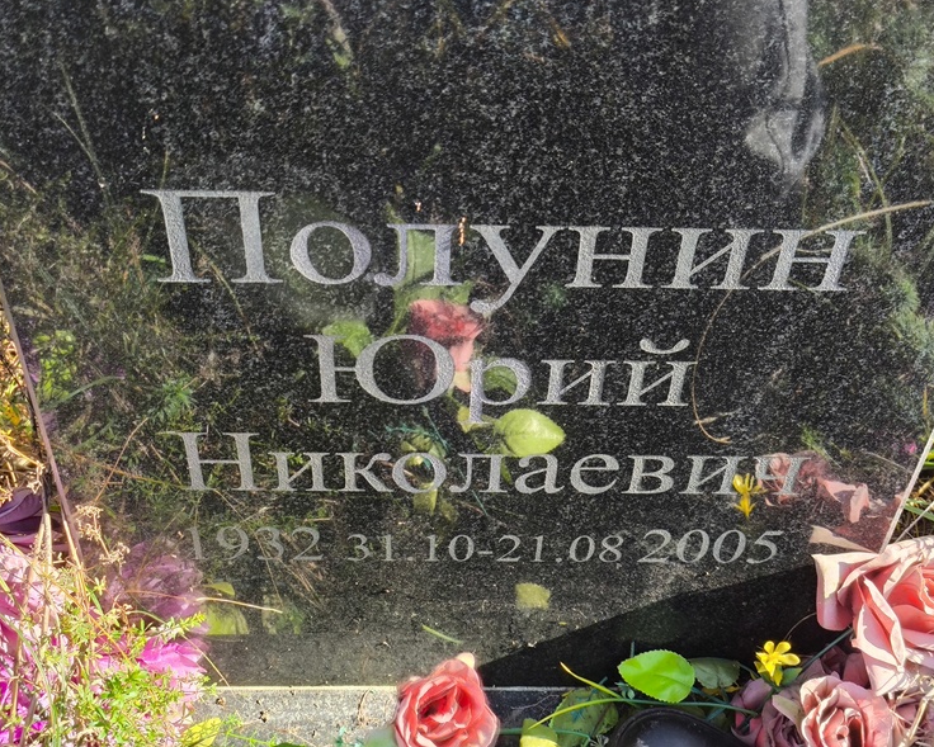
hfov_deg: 35.4
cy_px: 369
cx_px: 466
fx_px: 1465
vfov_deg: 28.6
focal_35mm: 53
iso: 50
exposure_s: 1/195
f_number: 1.7
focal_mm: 4.71
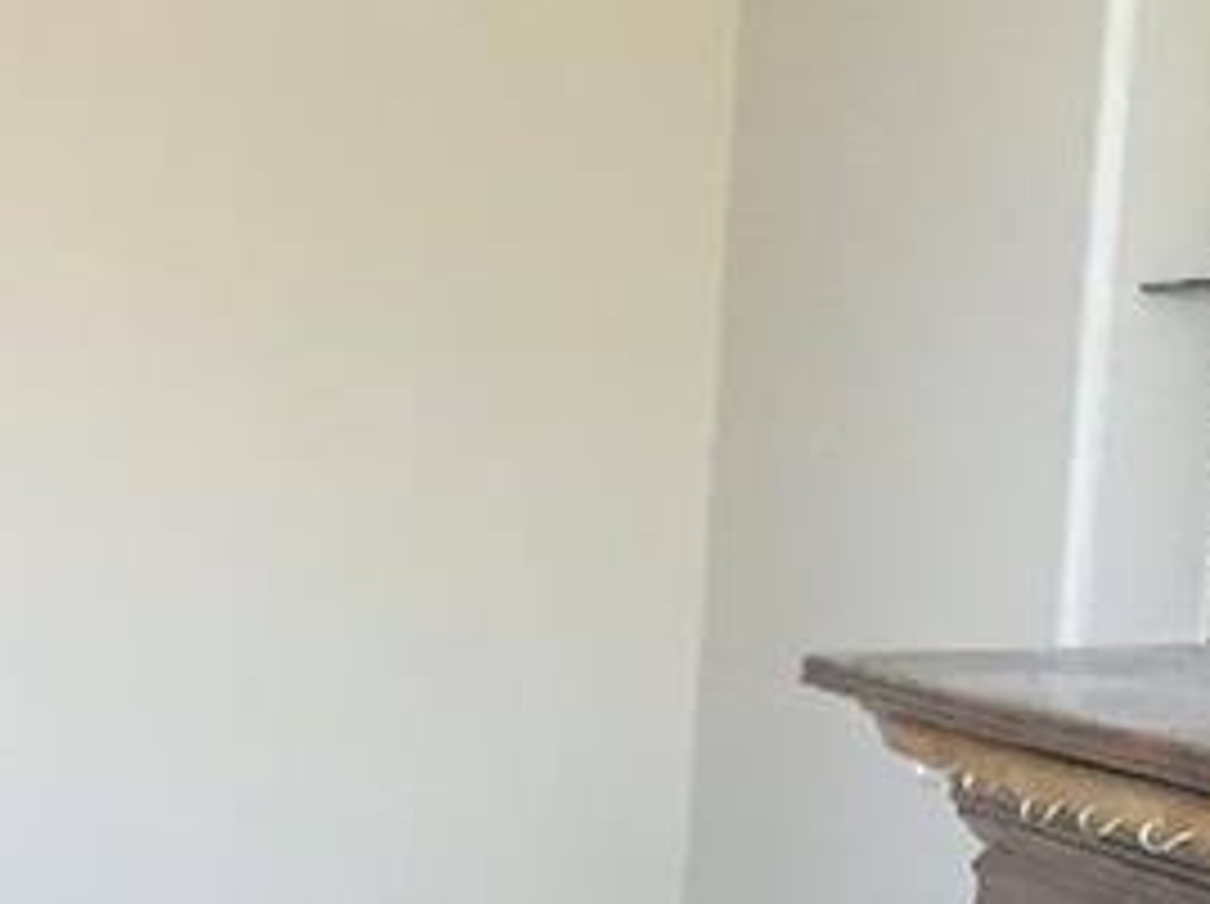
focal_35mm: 162
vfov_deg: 8.8
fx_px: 5655
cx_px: -1179
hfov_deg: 11.1
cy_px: 1511
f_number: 2.2
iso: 64
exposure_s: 1/30
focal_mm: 4.15
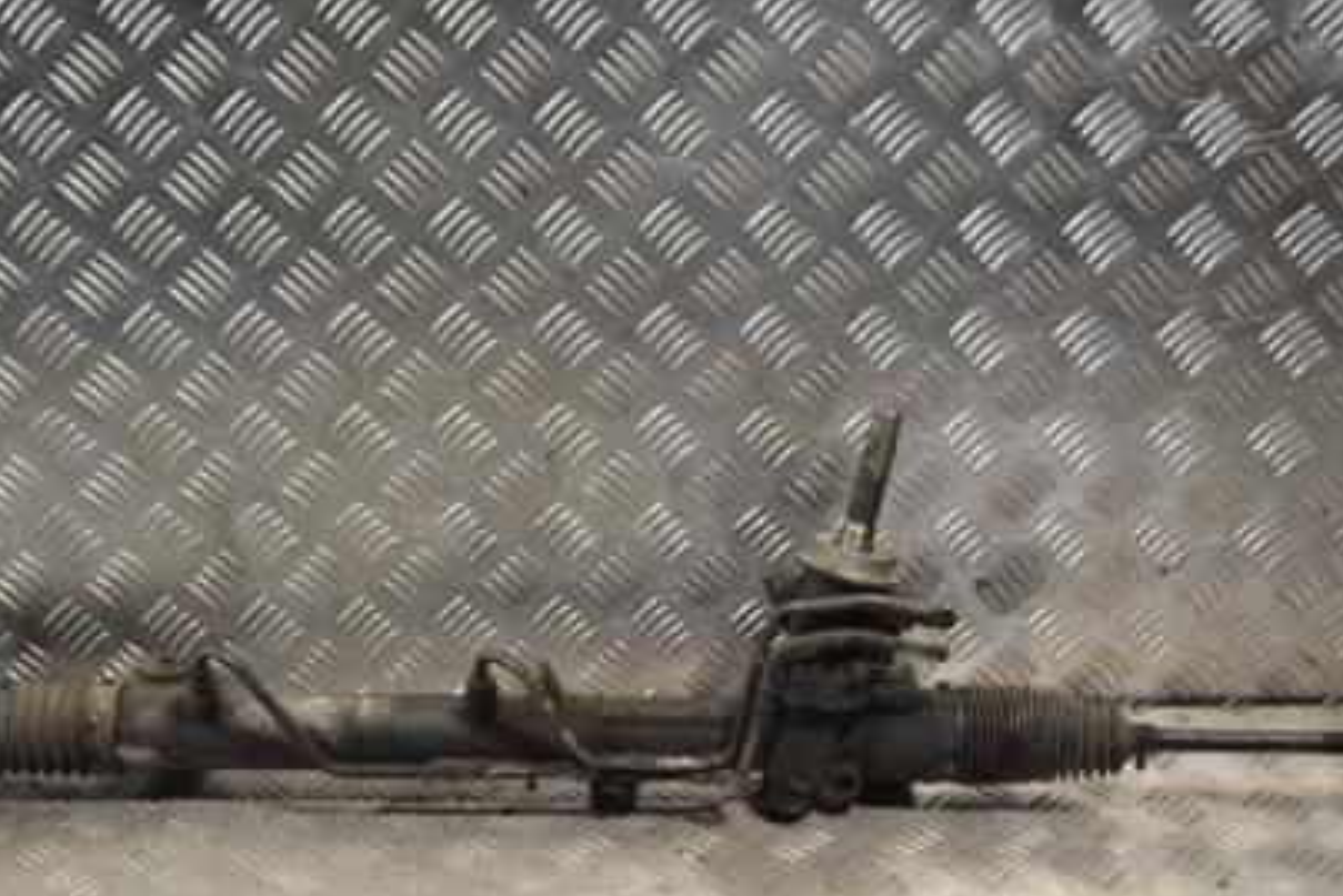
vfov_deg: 23.3
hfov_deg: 34.3
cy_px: 556
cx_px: 483
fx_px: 2164
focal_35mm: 58
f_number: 5
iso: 400
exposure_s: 1/100
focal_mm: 26
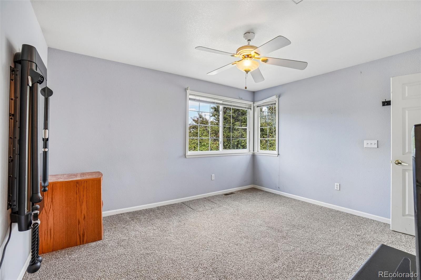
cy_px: 140
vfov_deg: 77.3
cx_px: 210
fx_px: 175
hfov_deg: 100.4
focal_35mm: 15
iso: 400
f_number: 8
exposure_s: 1/40
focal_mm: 10
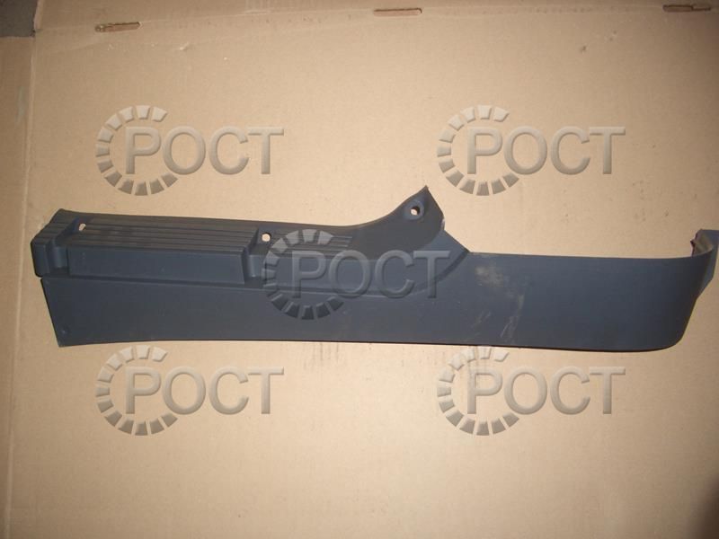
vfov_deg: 40.7
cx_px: 360
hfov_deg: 52.6
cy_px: 270
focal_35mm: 35
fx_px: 727
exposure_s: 1/60
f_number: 2.6
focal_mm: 5.8
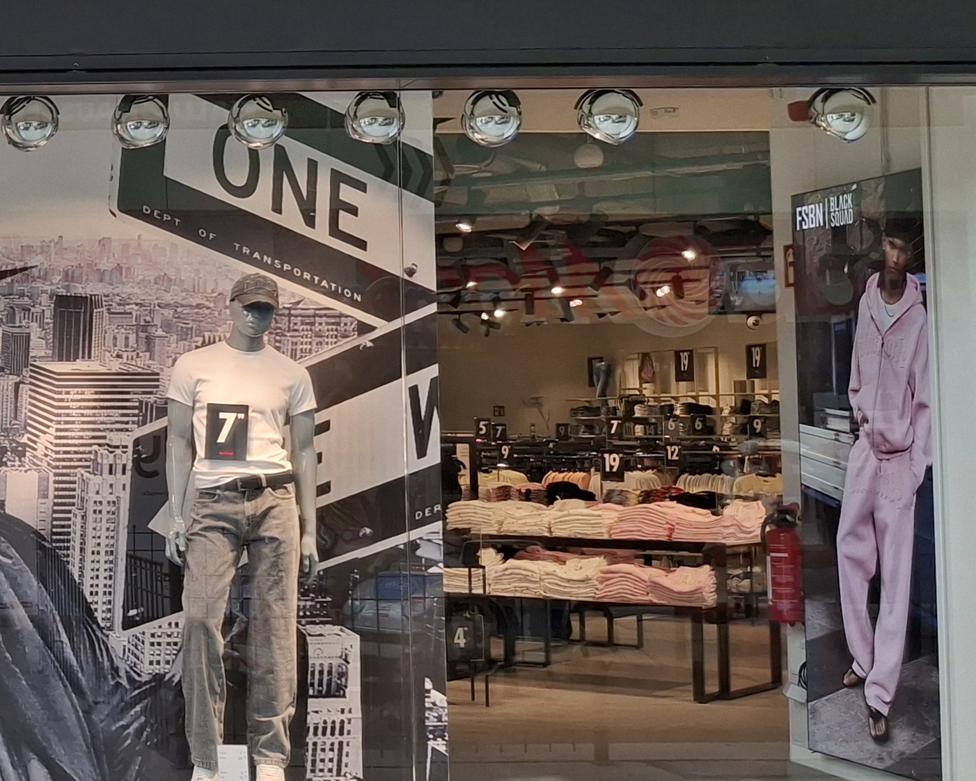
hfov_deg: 23.1
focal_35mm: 71
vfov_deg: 21.5
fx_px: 2051
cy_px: 336
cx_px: -366
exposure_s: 1/633
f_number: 1.8
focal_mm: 4.69
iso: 32
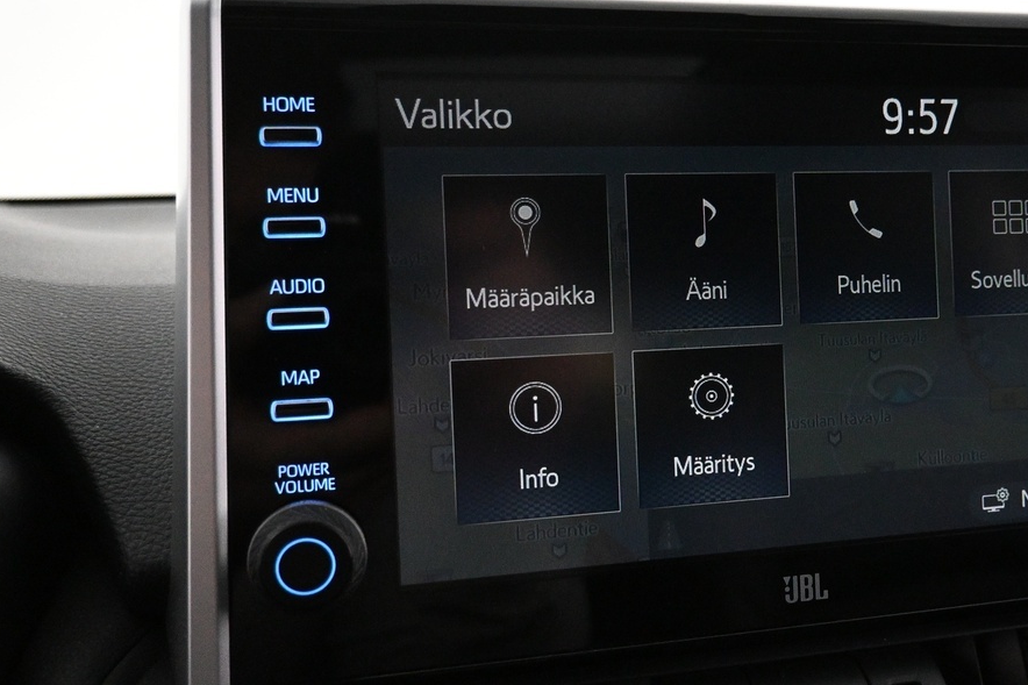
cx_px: 771
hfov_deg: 43.1
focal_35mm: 44
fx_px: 1256
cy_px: 308
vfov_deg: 30.5
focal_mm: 16
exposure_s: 1/100
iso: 4000
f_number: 3.5
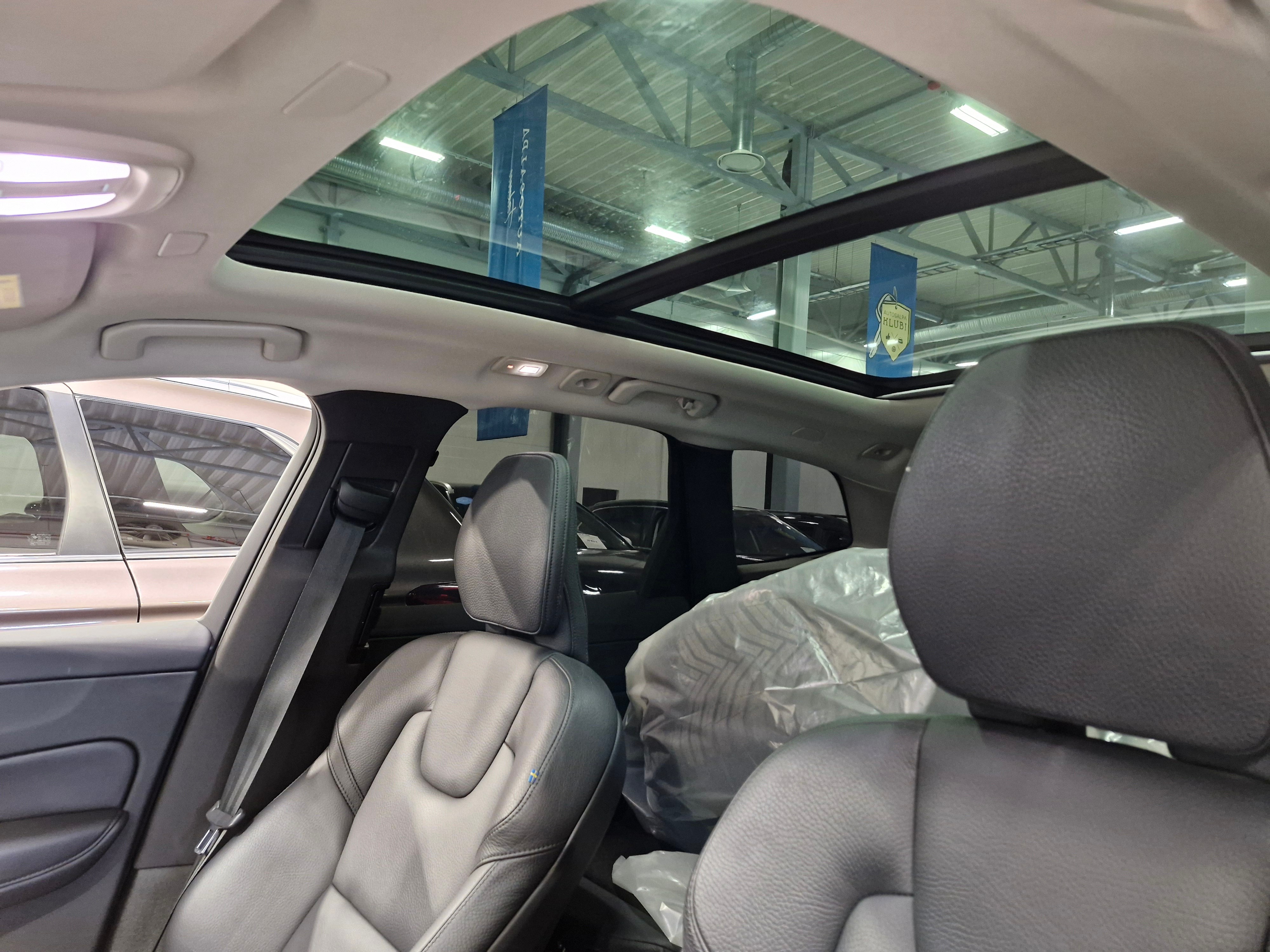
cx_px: 635
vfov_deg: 58.9
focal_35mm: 23
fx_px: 844
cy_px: 476
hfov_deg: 73.9
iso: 640
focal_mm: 5.54
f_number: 1.8
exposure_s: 1/25
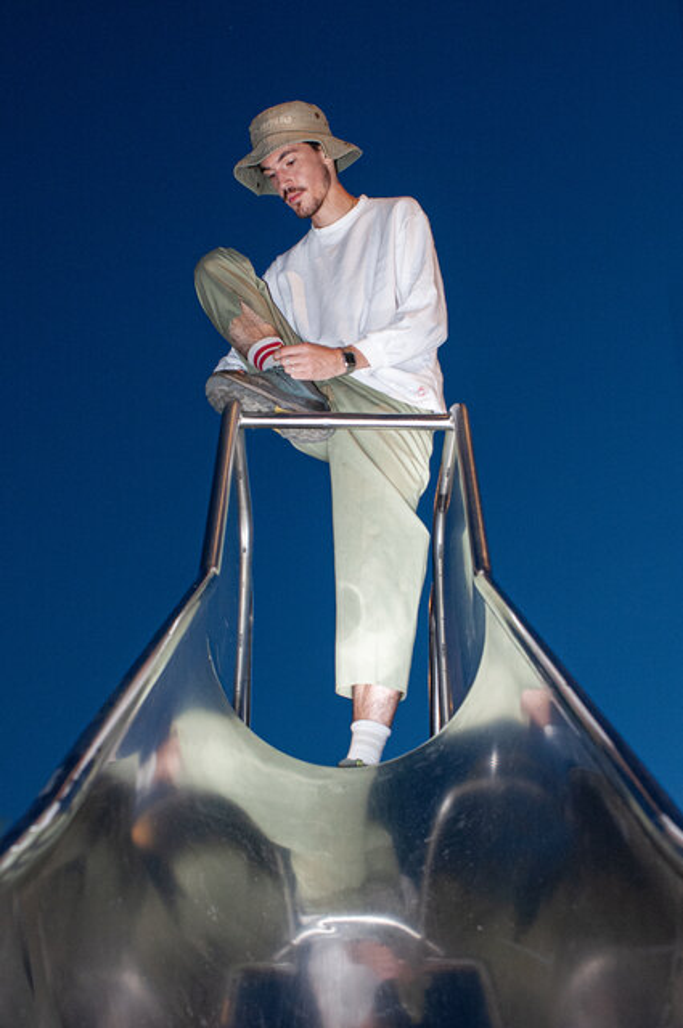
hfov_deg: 31.8
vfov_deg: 46.5
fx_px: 1198
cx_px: 342
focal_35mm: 42
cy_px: 514
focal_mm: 28
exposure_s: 1/30
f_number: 5
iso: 800
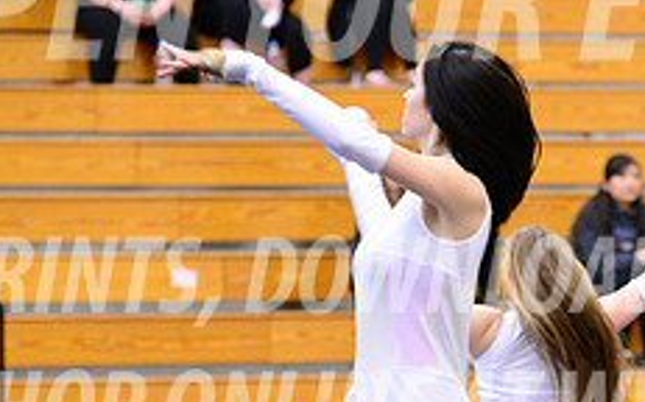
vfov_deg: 4.3
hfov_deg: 6.8
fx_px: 5393
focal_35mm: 307
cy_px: 399
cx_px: 620
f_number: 2.8
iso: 6400
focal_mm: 120
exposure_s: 1/250
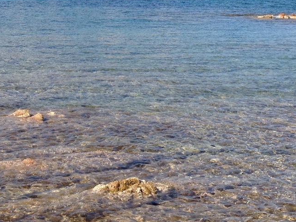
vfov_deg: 16.5
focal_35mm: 87
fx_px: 744
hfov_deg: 22.4
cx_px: 188
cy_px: -17
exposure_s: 1/1577
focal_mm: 4.28
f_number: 2.4
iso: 50
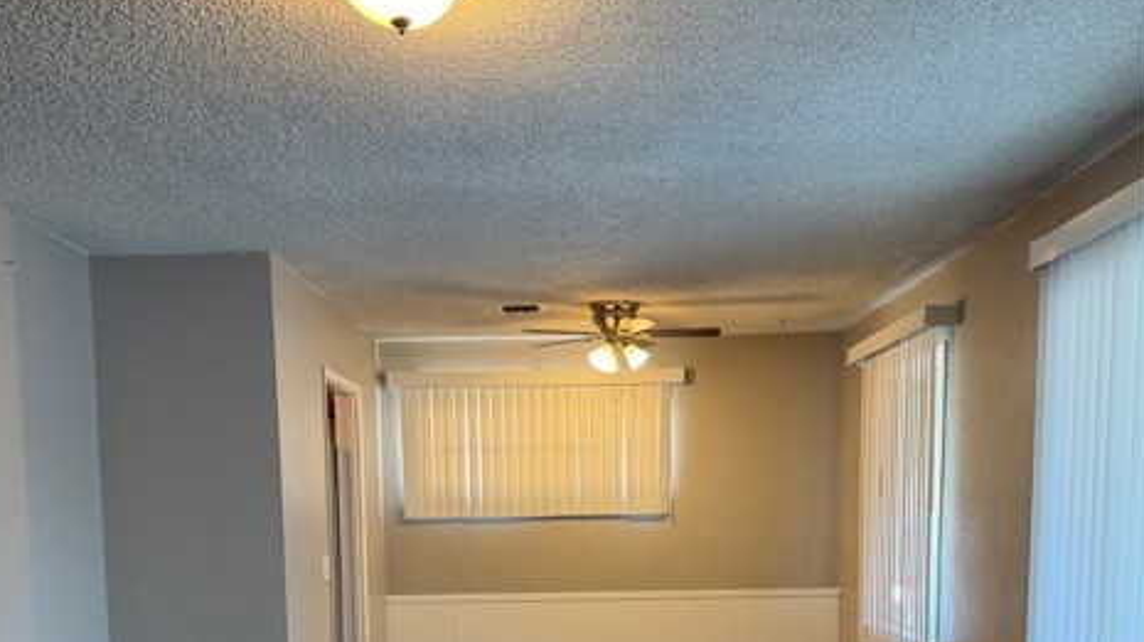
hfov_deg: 55.3
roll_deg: +1.0
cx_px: 561
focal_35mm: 36
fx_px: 1091
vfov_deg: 30.8
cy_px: 615
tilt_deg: -5.2
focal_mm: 6.76
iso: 160
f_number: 1.78
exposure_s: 1/60
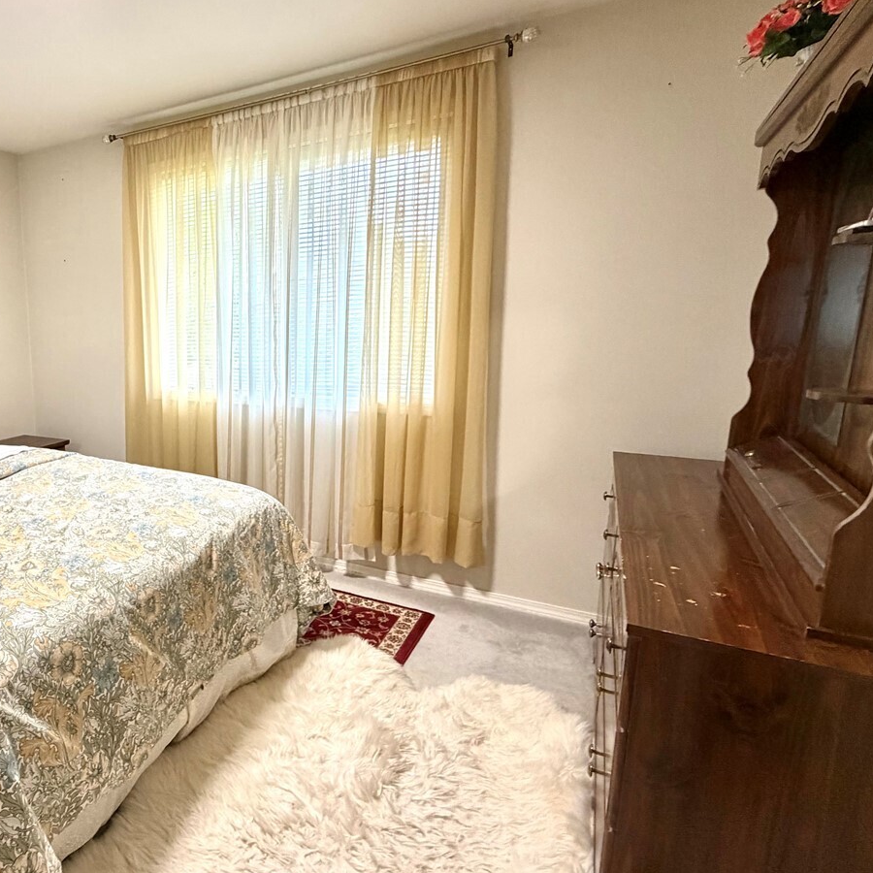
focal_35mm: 22
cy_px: 424
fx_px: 628
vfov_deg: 69.6
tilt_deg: -8.2
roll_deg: +1.4
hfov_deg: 62.8
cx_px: 156
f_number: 2.2
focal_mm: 2.22
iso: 250
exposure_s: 1/60
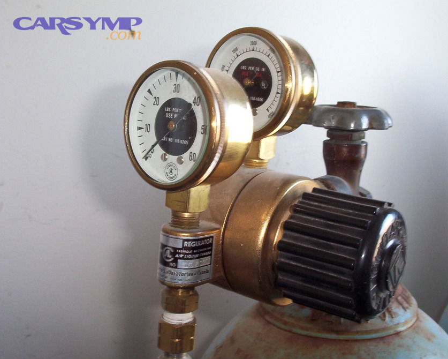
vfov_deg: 36.5
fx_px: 544
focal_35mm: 41
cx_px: 237
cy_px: 179
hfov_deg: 44.8
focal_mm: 6
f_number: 4.5
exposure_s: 1/30
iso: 140
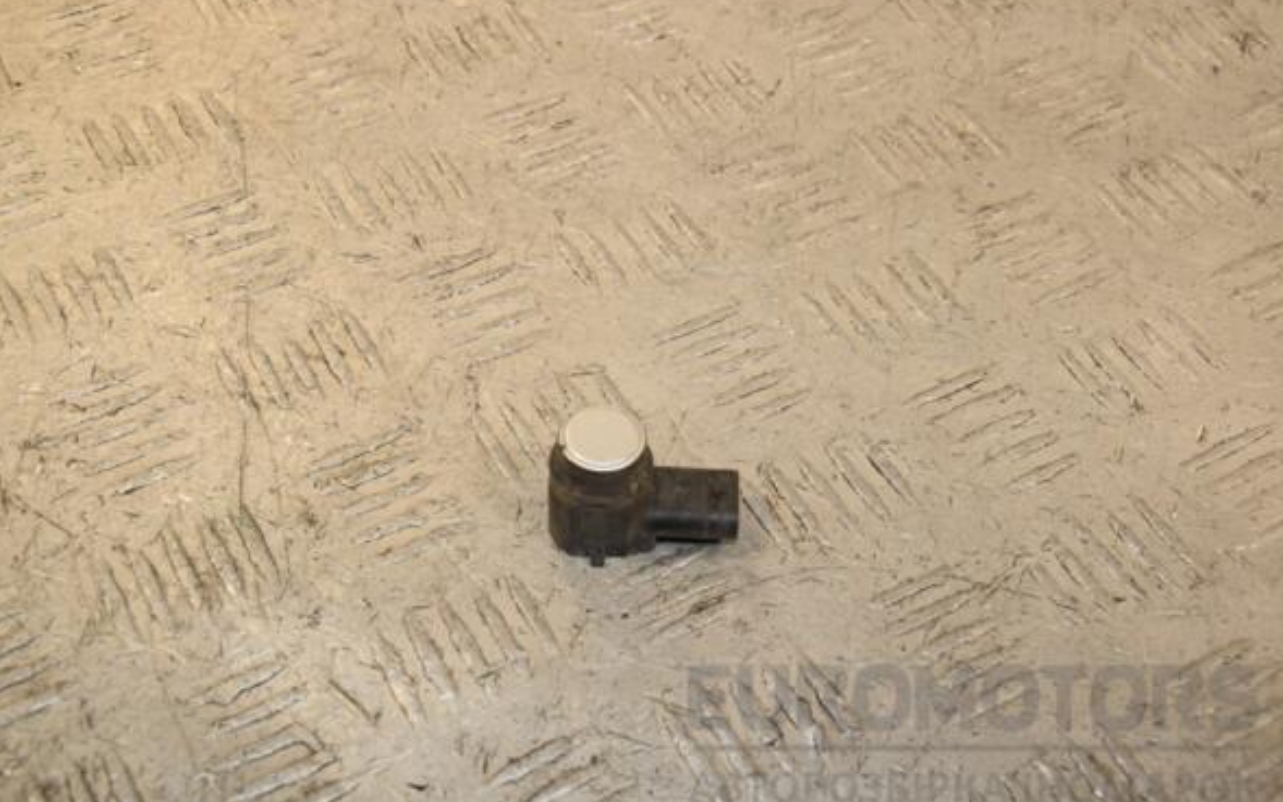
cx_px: 647
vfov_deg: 23.7
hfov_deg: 37.2
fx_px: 1906
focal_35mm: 55
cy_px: 408
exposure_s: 1/200
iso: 800
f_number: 8
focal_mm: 35
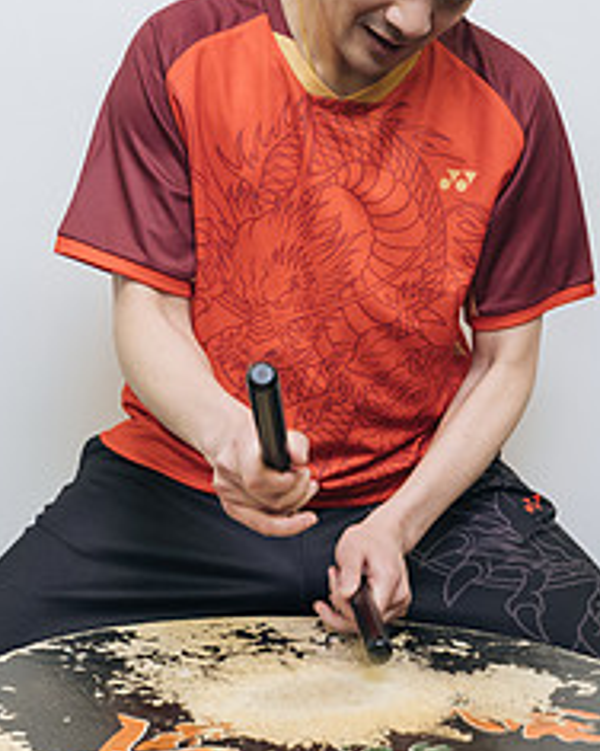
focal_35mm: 63
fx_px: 1398
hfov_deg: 24.2
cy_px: 364
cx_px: 341
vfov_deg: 30.0
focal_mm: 23.4
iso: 800
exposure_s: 1/125
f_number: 3.2
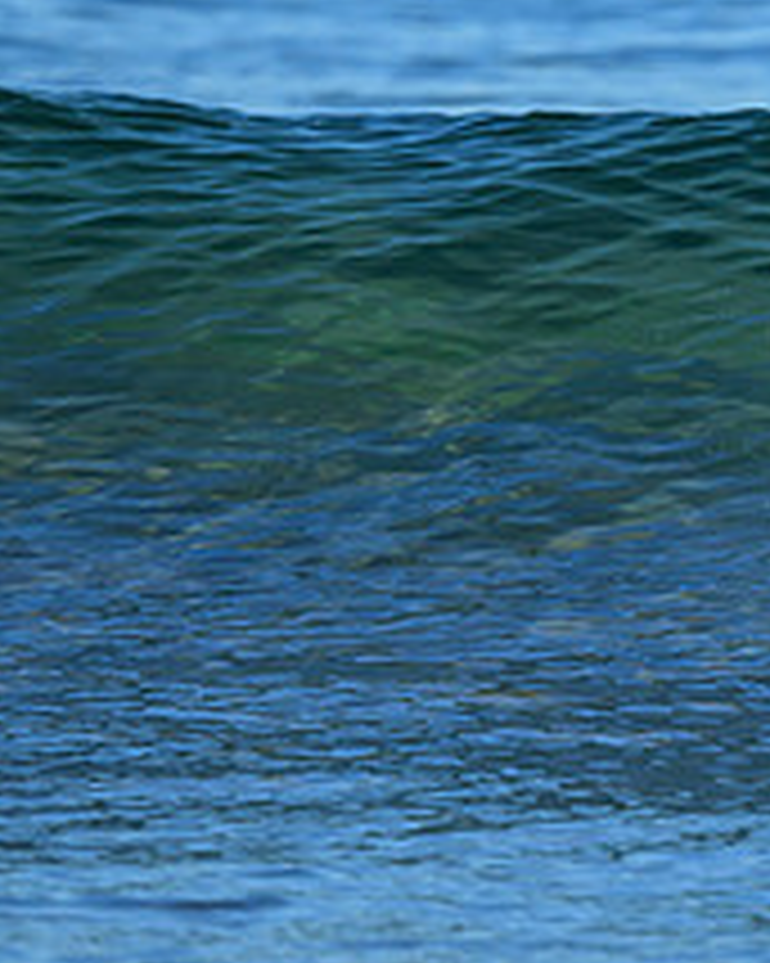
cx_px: 1265
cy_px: 182
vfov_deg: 1.0
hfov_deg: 0.8
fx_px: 57925
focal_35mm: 2032
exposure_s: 1/1000
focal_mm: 800
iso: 180
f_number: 6.3
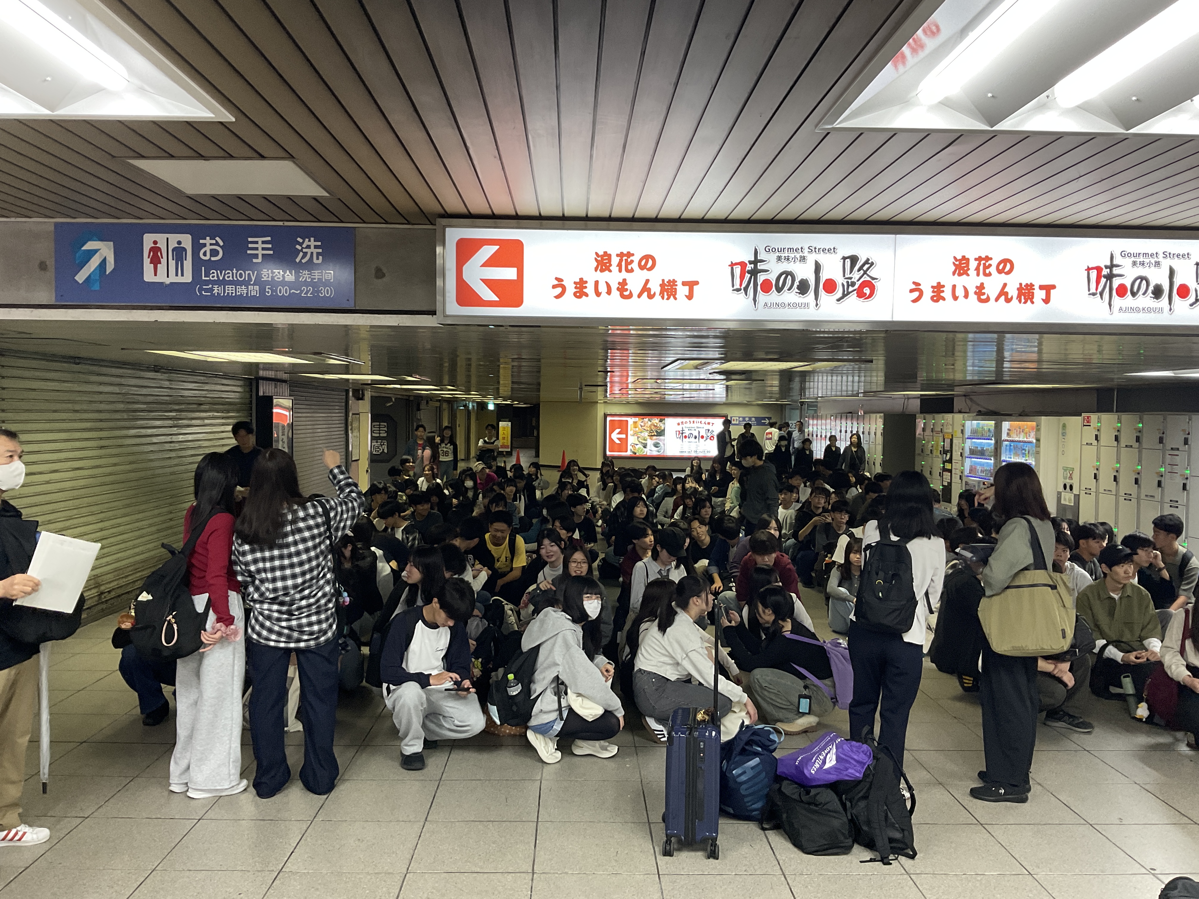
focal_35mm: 29
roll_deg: -0.5
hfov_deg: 61.7
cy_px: 450
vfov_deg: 48.2
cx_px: 600
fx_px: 1004
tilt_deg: -1.9
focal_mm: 3
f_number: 1.8
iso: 64
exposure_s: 1/60
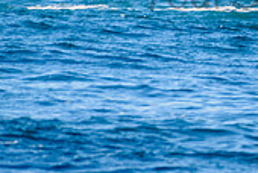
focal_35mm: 2087
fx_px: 14983
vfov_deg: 0.7
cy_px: -70
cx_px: 399
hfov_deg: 1.0
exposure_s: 1/2000
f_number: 5.6
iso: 280
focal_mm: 500
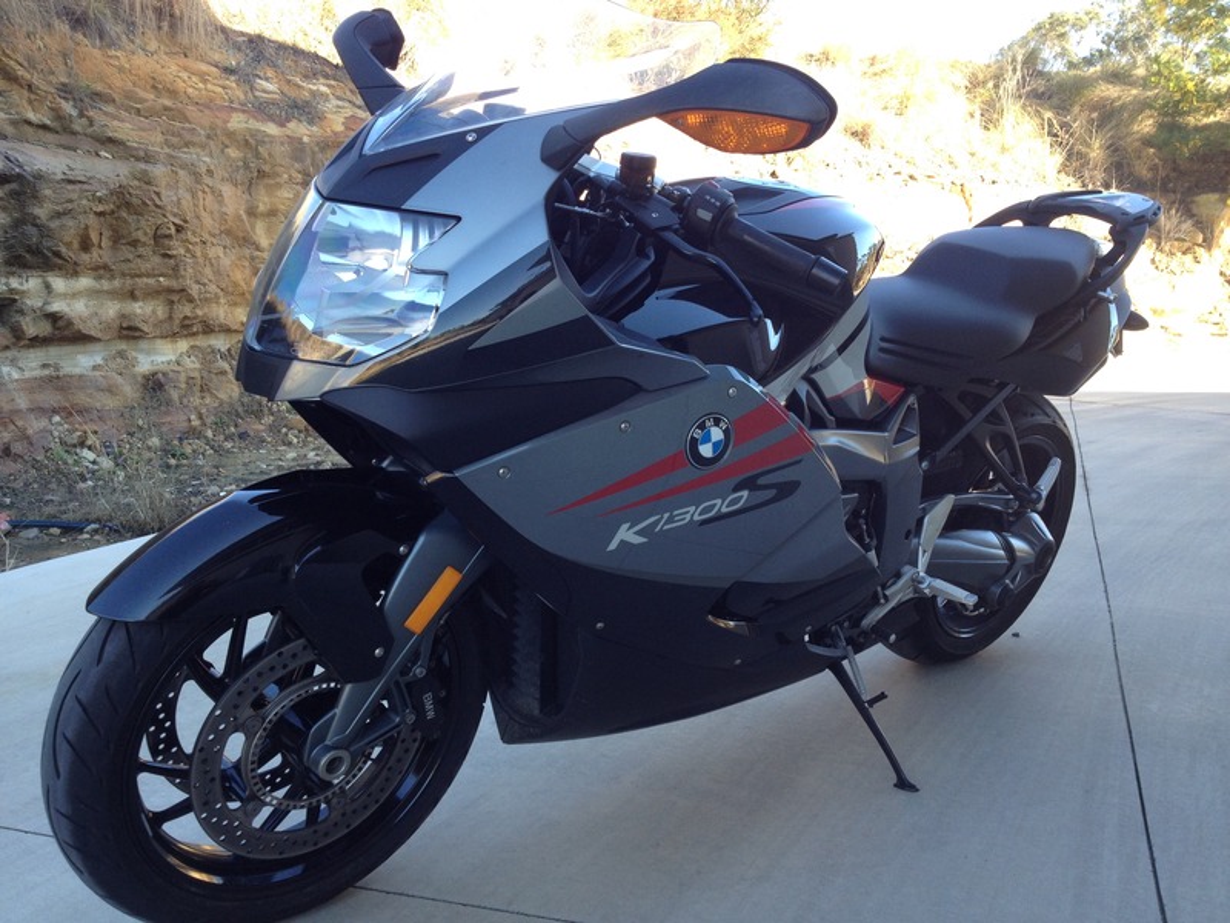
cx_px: 615
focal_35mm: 35
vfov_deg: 40.7
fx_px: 1244
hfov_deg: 52.6
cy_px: 462
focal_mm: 4.28
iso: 50
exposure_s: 1/128
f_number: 2.4
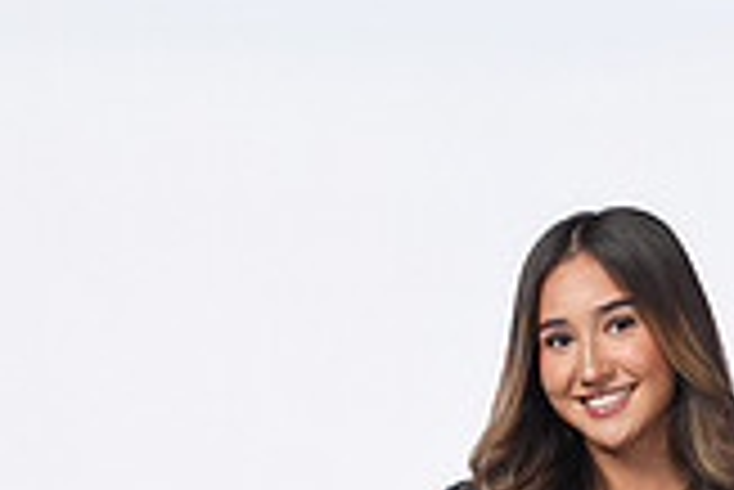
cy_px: 1007
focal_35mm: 185
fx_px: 3775
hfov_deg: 11.1
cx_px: 594
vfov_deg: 7.1
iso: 800
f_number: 8
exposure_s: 1/250
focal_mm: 67
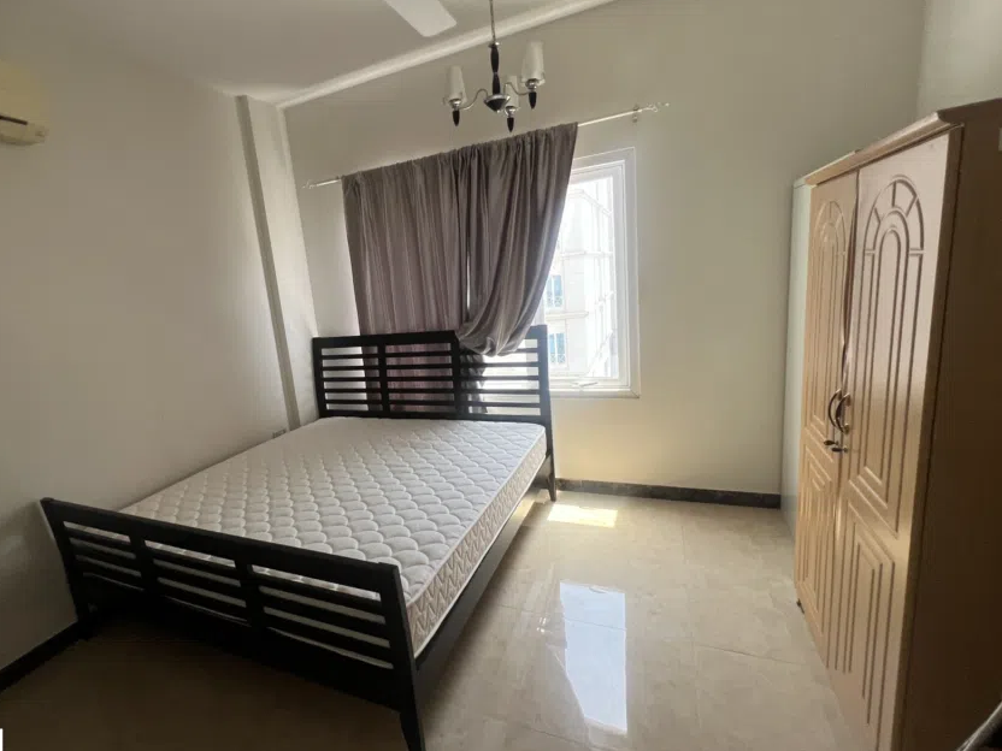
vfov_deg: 78.1
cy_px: 382
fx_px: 463
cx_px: 415
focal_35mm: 16
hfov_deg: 93.6
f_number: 1.8
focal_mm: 1.57
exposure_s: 1/100
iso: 160
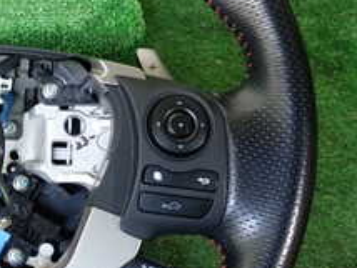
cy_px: 148
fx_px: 867
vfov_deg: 17.6
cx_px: -20
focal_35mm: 84
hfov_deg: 22.2
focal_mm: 5.4
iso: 200
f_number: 2.3
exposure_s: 1/40
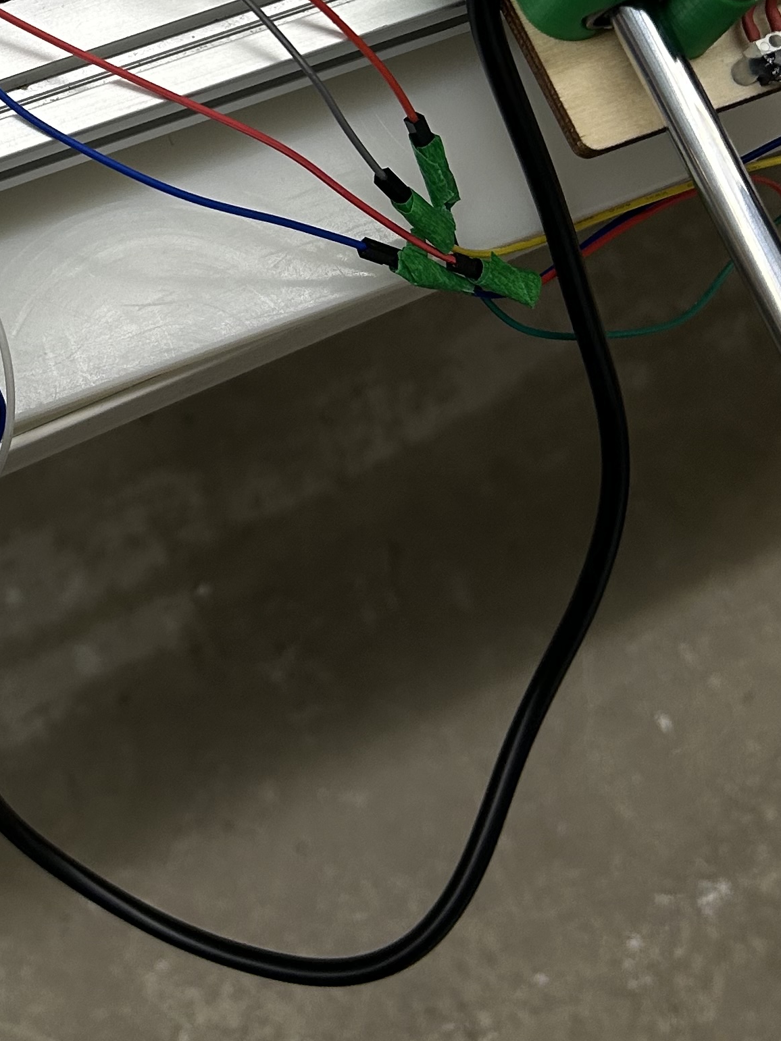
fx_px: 2046
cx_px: -72
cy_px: -46
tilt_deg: -68.0
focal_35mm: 68
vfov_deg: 26.7
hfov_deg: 20.6
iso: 100
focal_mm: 5.7
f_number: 1.5
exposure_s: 1/120
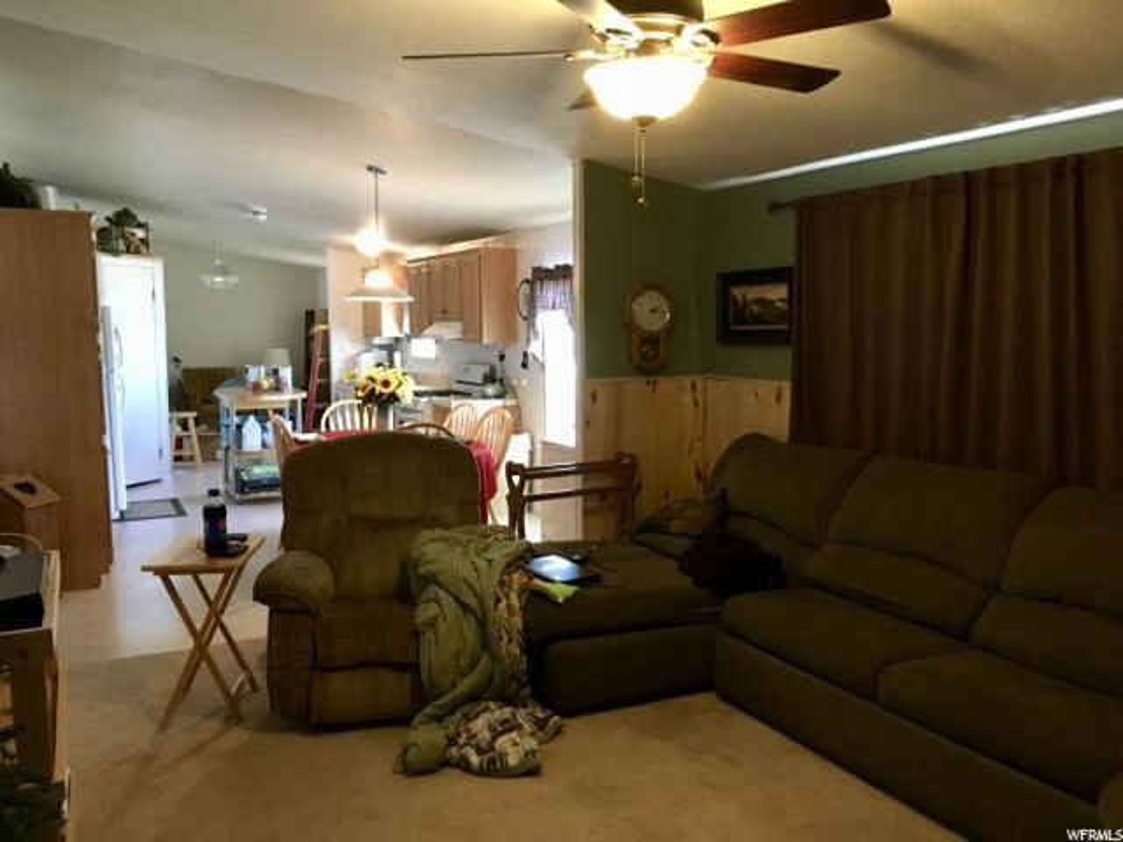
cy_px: 421
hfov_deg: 61.7
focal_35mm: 29
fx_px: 941
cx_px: 562
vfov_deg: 48.2
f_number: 2.2
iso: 200
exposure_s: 1/20
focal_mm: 4.15
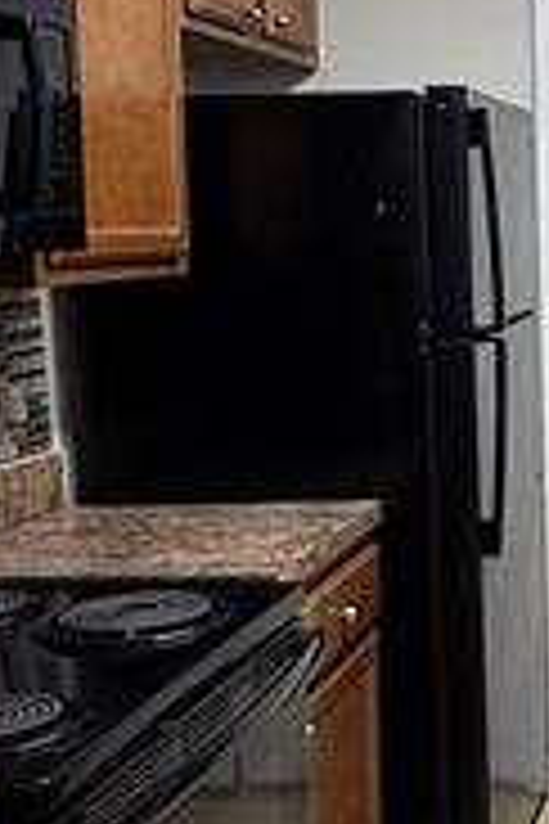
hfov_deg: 20.2
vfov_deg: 32.8
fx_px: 1395
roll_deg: +0.2
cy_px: 329
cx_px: 734
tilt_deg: -4.4
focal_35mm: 61
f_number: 2.2
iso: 250
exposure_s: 1/120
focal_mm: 2.22
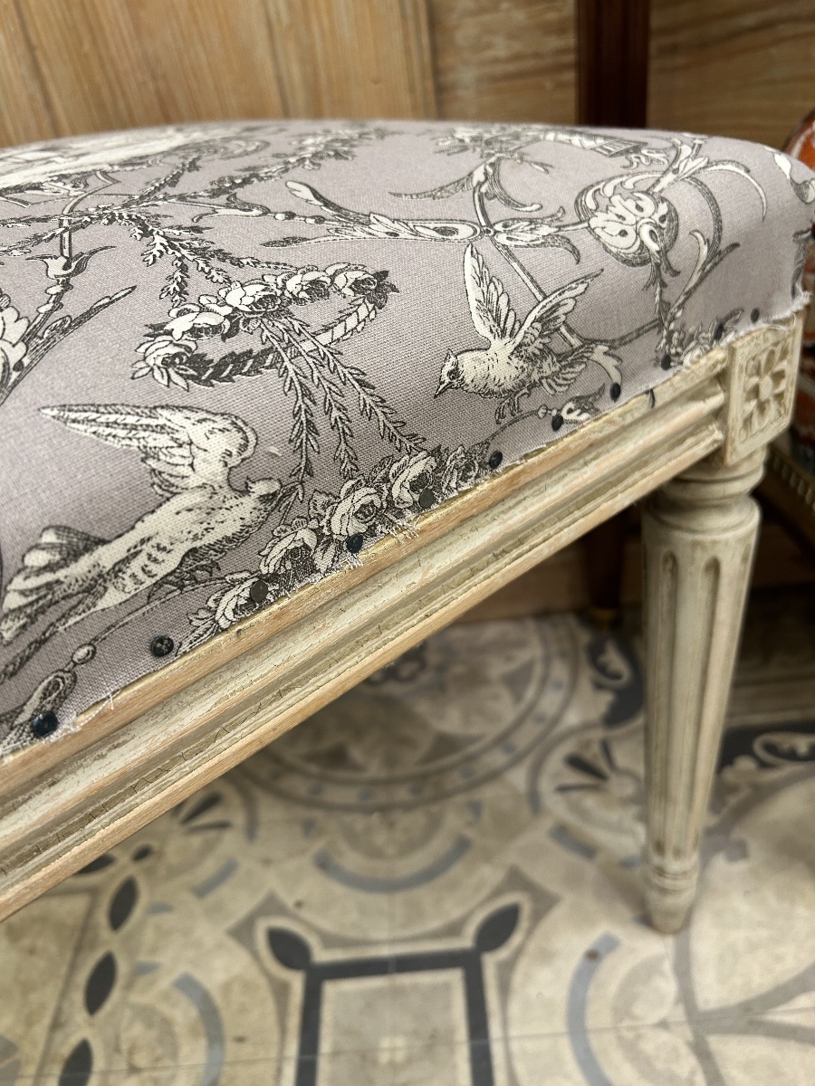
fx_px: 816
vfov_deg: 67.3
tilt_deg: -31.9
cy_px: 543
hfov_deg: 53.1
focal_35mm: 26
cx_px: 408
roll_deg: +8.8
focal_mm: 5.7
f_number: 1.5
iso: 125
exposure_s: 1/50
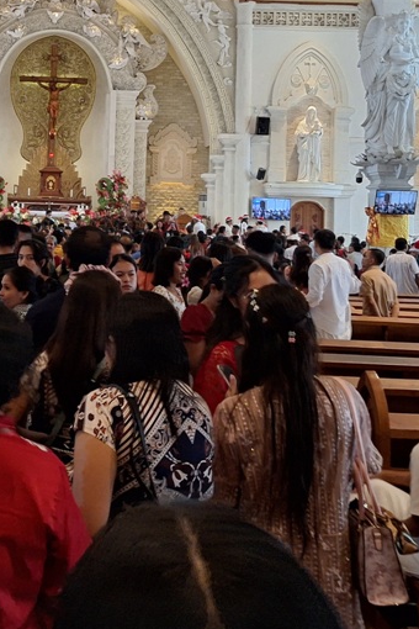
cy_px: 173
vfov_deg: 40.2
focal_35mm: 48
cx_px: 27
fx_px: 838
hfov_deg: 26.9
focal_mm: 5.54
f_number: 1.8
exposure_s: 1/50
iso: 160
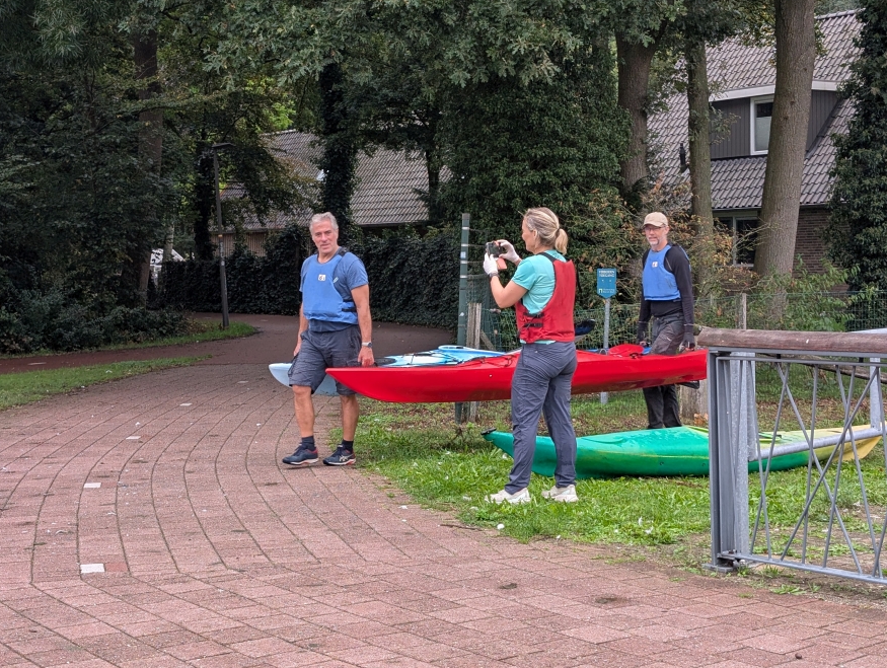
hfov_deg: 34.3
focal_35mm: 56
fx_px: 1437
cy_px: 316
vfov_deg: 26.2
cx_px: 396
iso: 37
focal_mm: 6.9
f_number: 1.68
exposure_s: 1/153
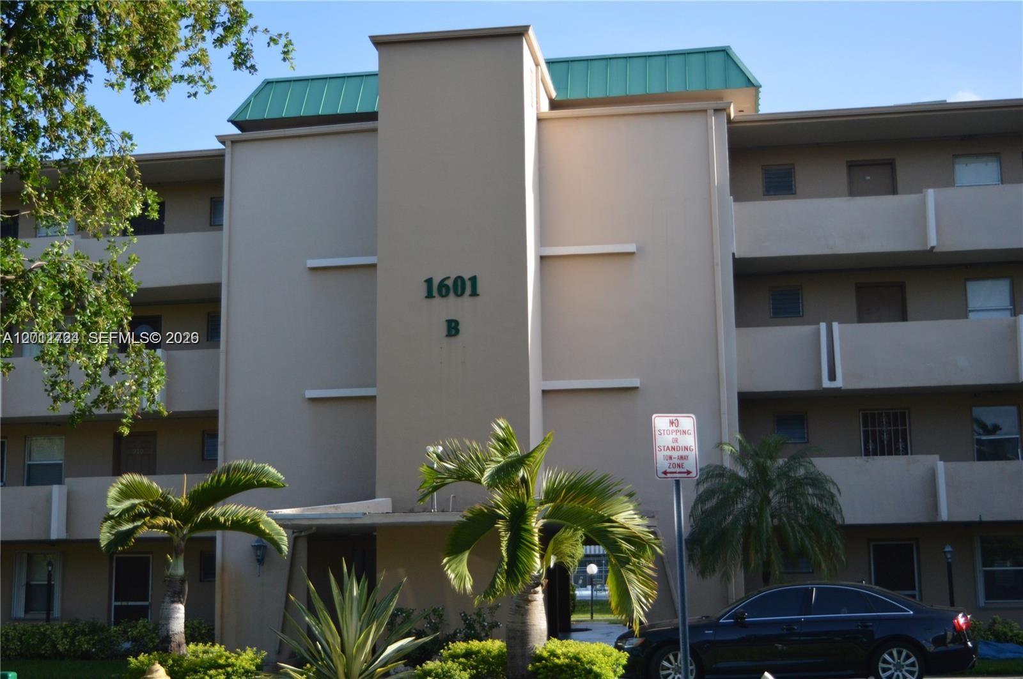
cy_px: 340
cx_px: 512
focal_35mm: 48
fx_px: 1362
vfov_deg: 28.0
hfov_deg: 41.2
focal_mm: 32
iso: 800
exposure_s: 1/3200
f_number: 4.5
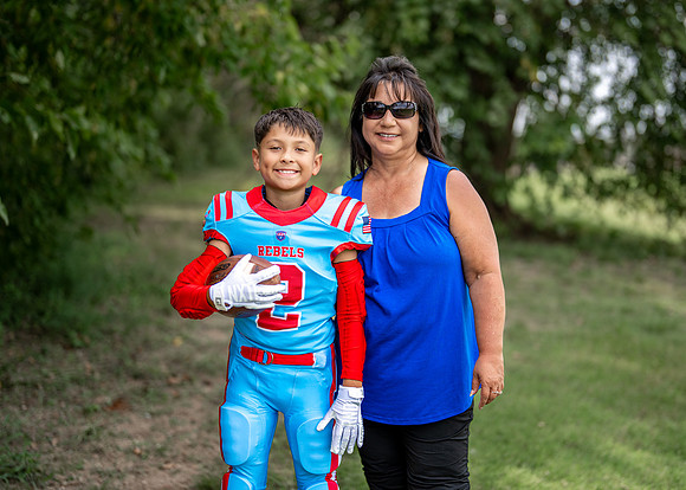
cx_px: 367
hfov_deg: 33.4
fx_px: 1142
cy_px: 234
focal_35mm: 59
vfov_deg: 24.2
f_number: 1.2
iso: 100
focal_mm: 50
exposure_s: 1/2500
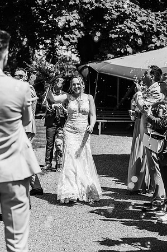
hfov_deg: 16.0
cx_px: 84
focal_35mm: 85
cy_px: 126
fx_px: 593
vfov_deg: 23.9
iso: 100
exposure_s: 1/1600
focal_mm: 85
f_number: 4
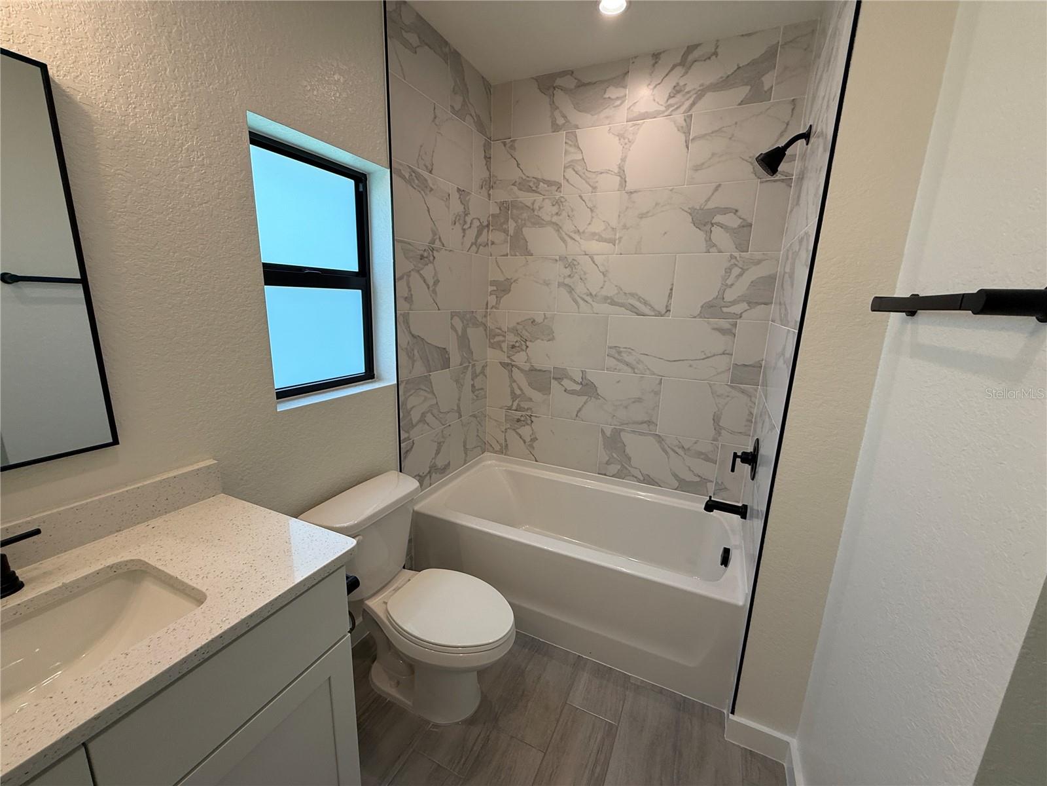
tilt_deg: -12.9
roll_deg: -2.2
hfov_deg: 102.1
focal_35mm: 14
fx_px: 423
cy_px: 393
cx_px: 524
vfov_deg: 85.7
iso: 100
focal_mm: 2.22
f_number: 2.2
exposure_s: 1/120
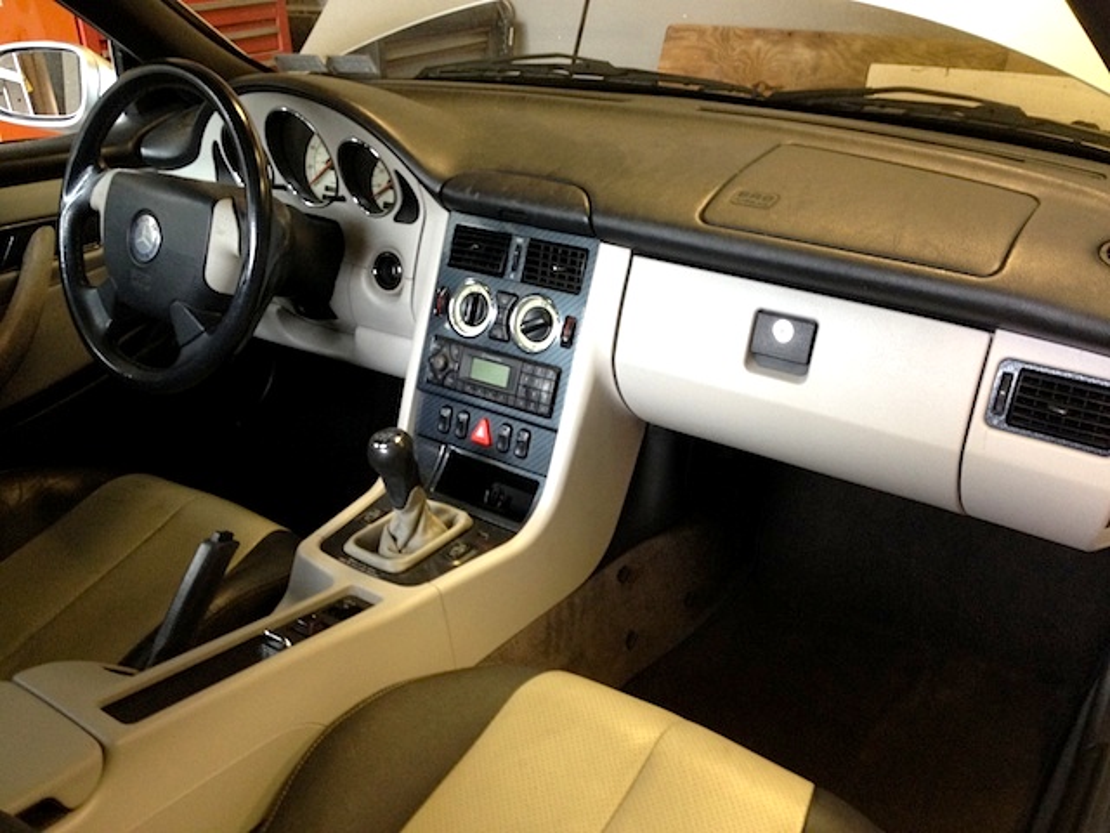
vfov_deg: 40.7
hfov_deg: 52.6
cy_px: 416
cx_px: 555
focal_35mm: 35
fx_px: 1122
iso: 200
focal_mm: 4.28
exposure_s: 1/20
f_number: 2.4
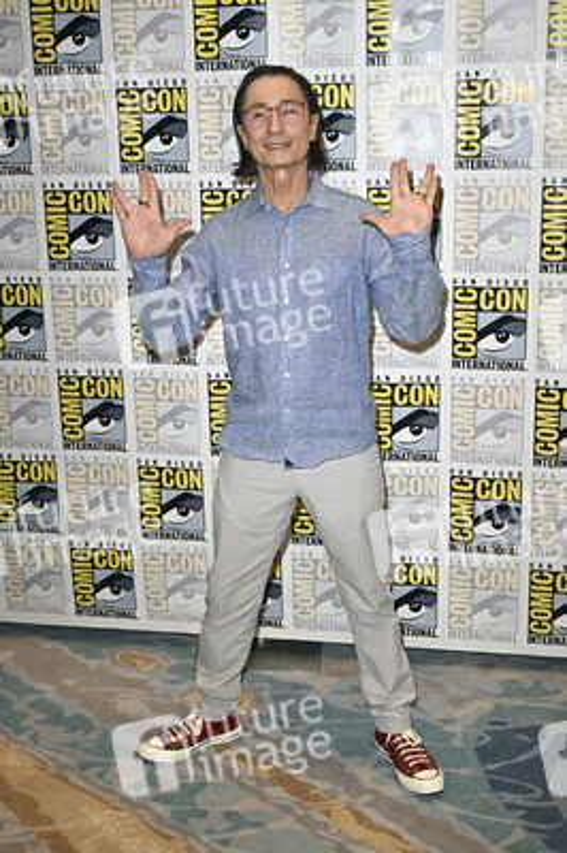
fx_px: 1089
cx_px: 284
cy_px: 426
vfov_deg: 42.8
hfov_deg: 29.2
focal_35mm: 46
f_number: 6.3
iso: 2000
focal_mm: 46
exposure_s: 1/250
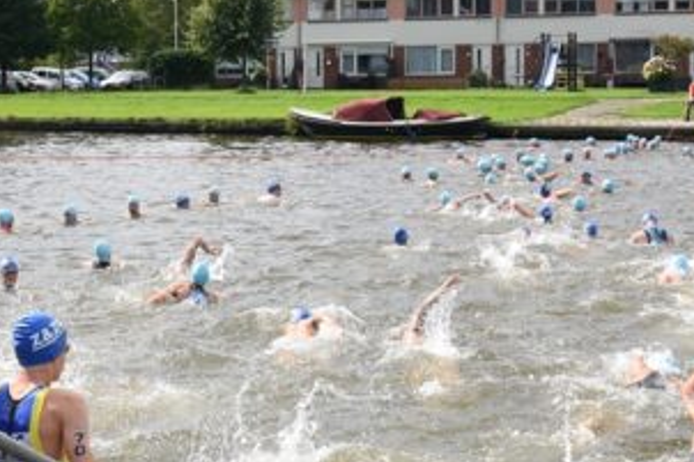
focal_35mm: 83
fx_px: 1599
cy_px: 228
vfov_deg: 16.4
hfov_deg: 24.4
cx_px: 230
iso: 160
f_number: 9
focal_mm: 24
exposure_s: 1/320
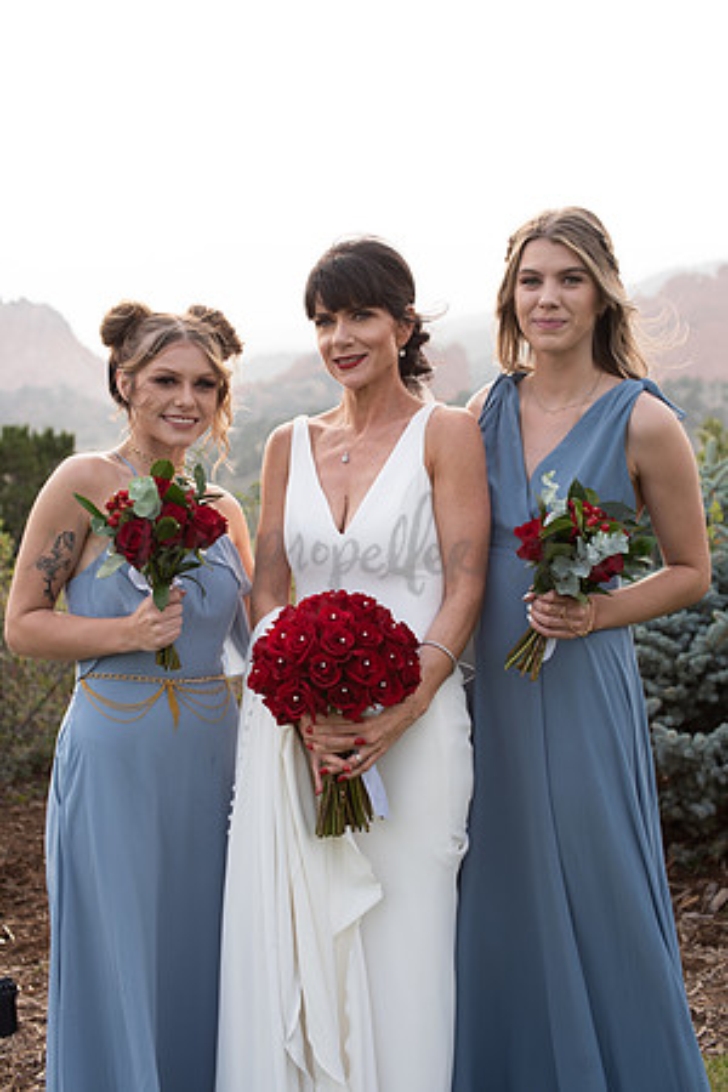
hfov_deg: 27.0
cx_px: 364
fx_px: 1517
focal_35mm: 50
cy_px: 546
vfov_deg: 39.6
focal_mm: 50
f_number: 4
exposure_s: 1/400
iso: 160
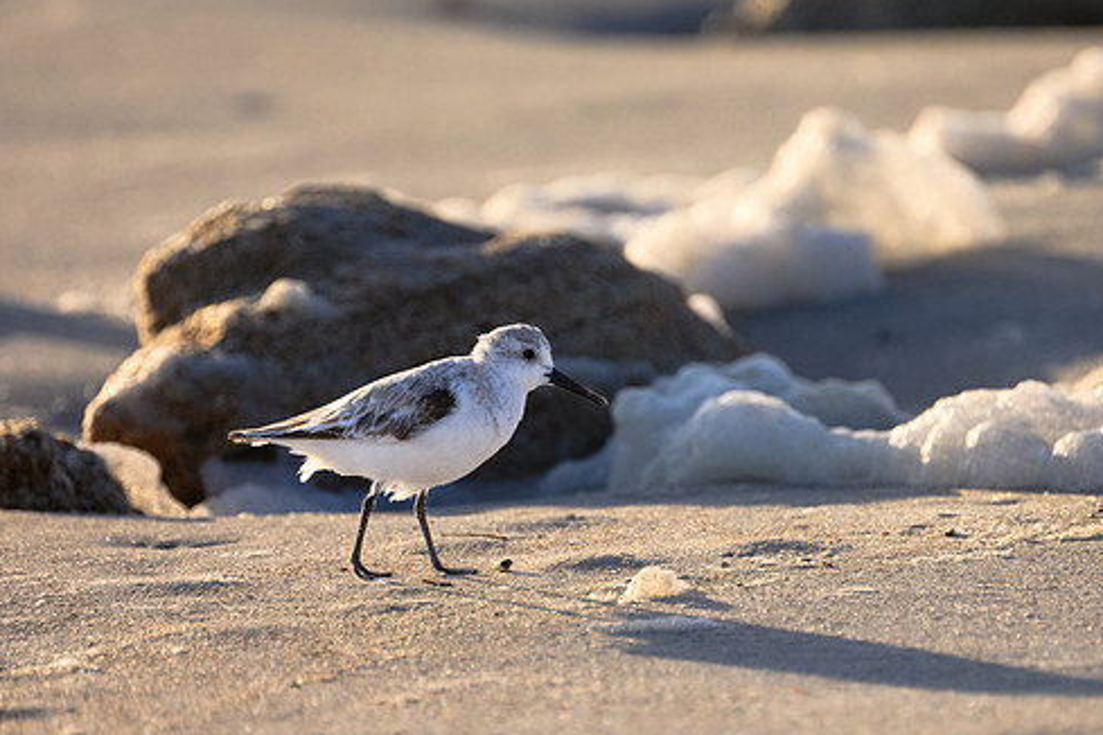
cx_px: 662
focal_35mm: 604
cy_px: 469
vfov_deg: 2.3
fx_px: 18504
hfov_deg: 3.4
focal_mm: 400
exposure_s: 1/2500
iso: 800
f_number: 5.6
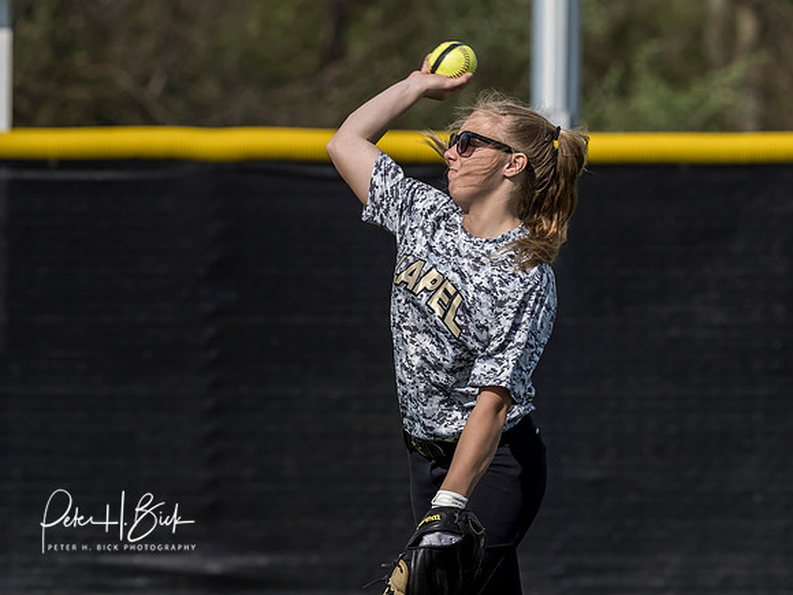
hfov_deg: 2.8
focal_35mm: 699
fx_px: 16006
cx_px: 452
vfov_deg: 2.1
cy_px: 285
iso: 400
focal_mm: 300
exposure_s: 1/2000
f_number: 6.3
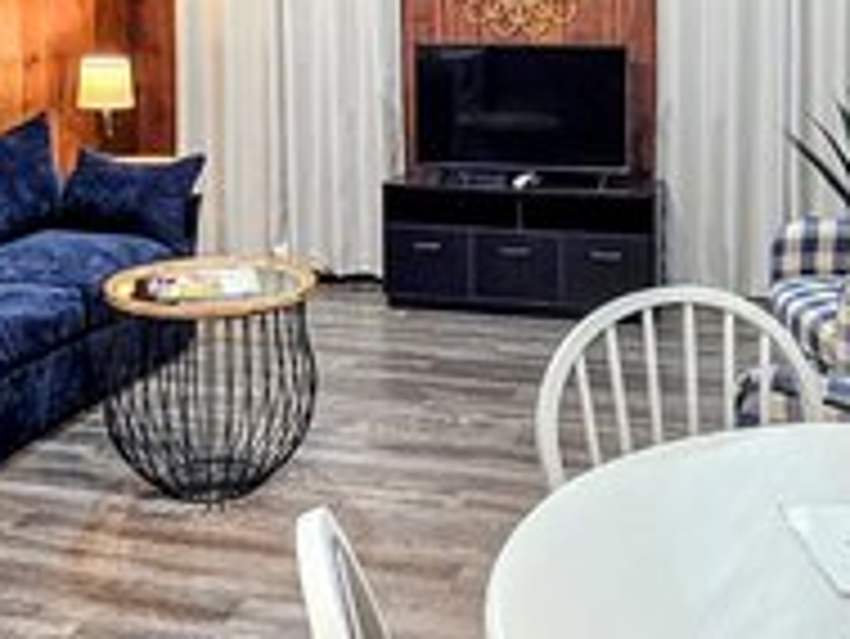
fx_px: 1081
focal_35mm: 44
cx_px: 441
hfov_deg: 42.9
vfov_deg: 31.4
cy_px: 63
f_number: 1.9
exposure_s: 1/60
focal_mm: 2.2
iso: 250
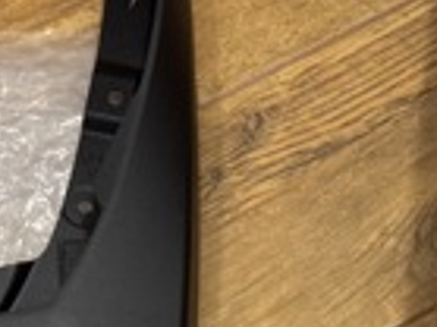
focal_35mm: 221
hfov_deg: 8.9
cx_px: 402
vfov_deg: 6.6
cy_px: 549
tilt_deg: -65.8
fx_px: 2788
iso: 200
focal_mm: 6.76
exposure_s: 1/60
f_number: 1.78
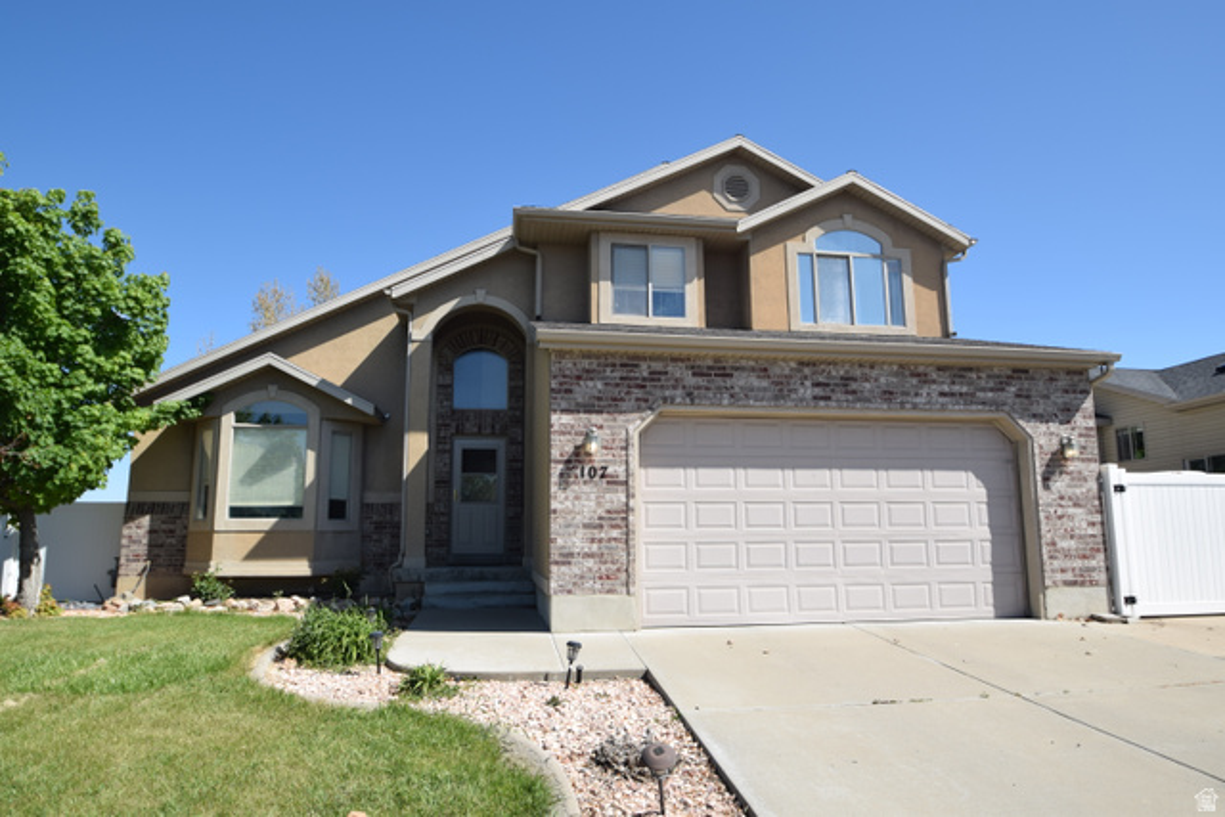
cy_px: 408
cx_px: 612
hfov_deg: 81.2
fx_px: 715
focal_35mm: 21
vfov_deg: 59.5
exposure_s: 1/200
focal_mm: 14
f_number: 9
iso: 100
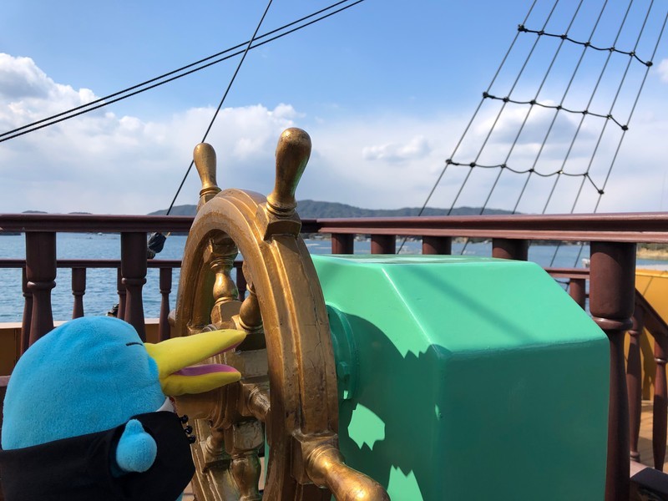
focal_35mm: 28
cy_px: 250
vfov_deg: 49.7
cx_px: 334
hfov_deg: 63.4
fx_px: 540
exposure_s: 1/2183
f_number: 1.8
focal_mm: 3.99
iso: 20
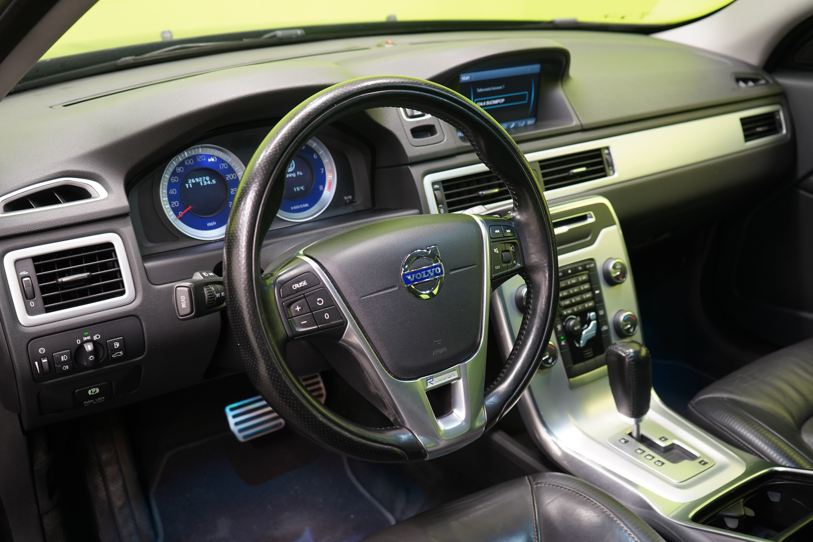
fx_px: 813
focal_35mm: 36
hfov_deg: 53.1
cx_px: 406
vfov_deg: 36.9
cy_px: 271
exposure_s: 1/15
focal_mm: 36
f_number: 5
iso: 1000
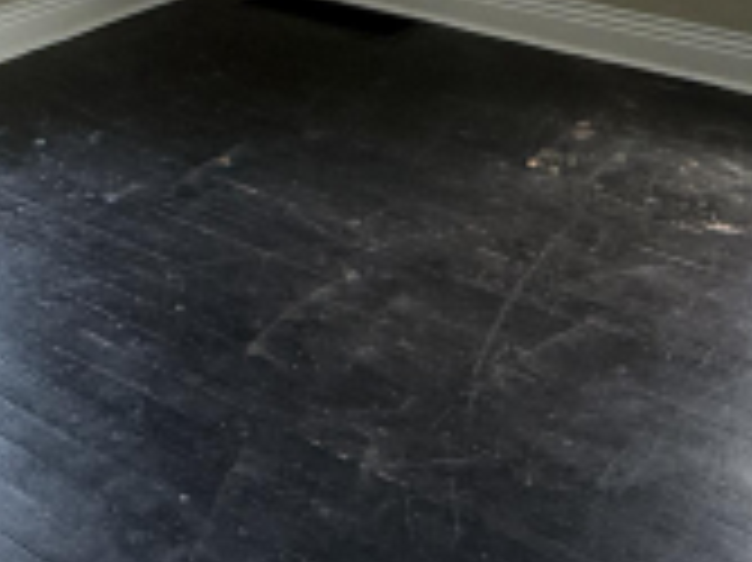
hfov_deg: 34.4
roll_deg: -0.4
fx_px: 1216
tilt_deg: -4.1
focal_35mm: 56
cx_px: 390
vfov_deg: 21.8
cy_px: -274
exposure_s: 1/99
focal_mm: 2.22
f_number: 2.2
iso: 320
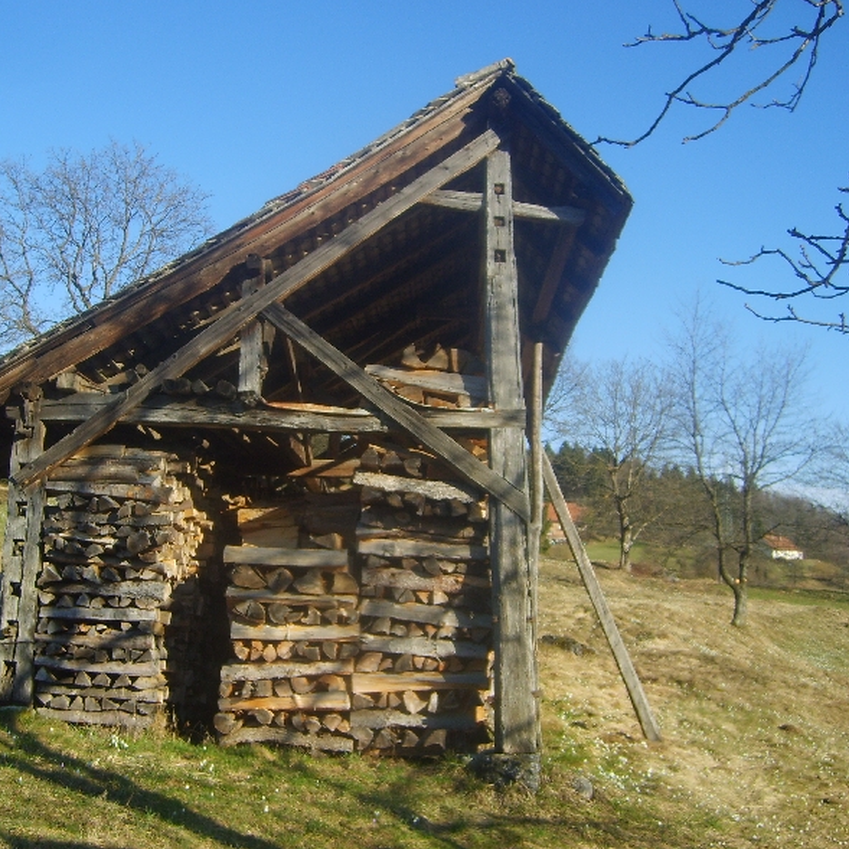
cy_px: 418
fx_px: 1165
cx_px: 345
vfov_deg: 40.0
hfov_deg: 39.9
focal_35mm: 42
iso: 50
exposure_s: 1/500
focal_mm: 5.8
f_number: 2.8
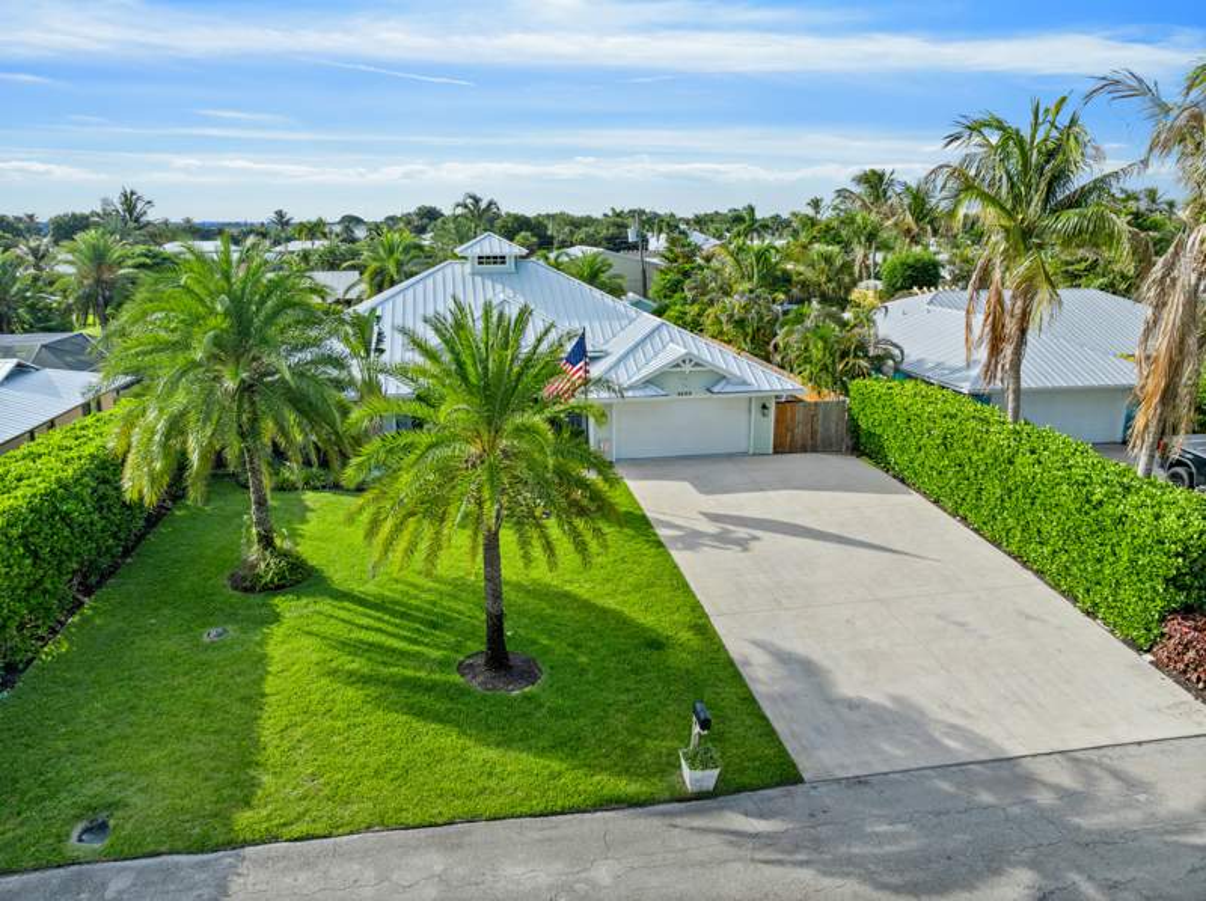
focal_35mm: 24
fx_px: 835
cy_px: 450
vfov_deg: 56.7
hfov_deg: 71.7
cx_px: 603
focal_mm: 12.29
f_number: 2.8
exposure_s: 1/1600
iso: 120
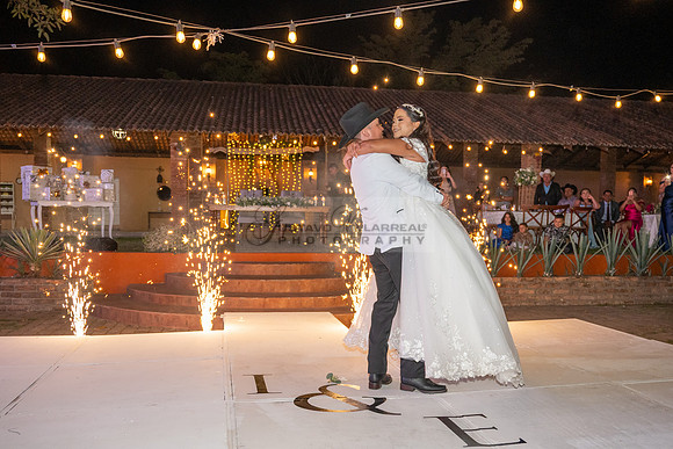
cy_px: 271
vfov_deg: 38.9
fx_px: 632
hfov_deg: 56.0
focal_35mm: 34
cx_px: 336
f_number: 4
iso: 2000
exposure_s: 1/160
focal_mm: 28
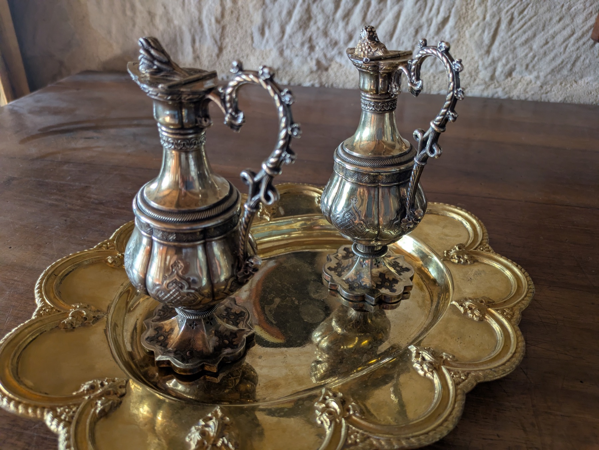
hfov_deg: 69.4
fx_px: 433
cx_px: 300
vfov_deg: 54.9
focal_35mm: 25
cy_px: 225
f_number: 1.89
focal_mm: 5.43
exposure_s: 1/50
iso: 284
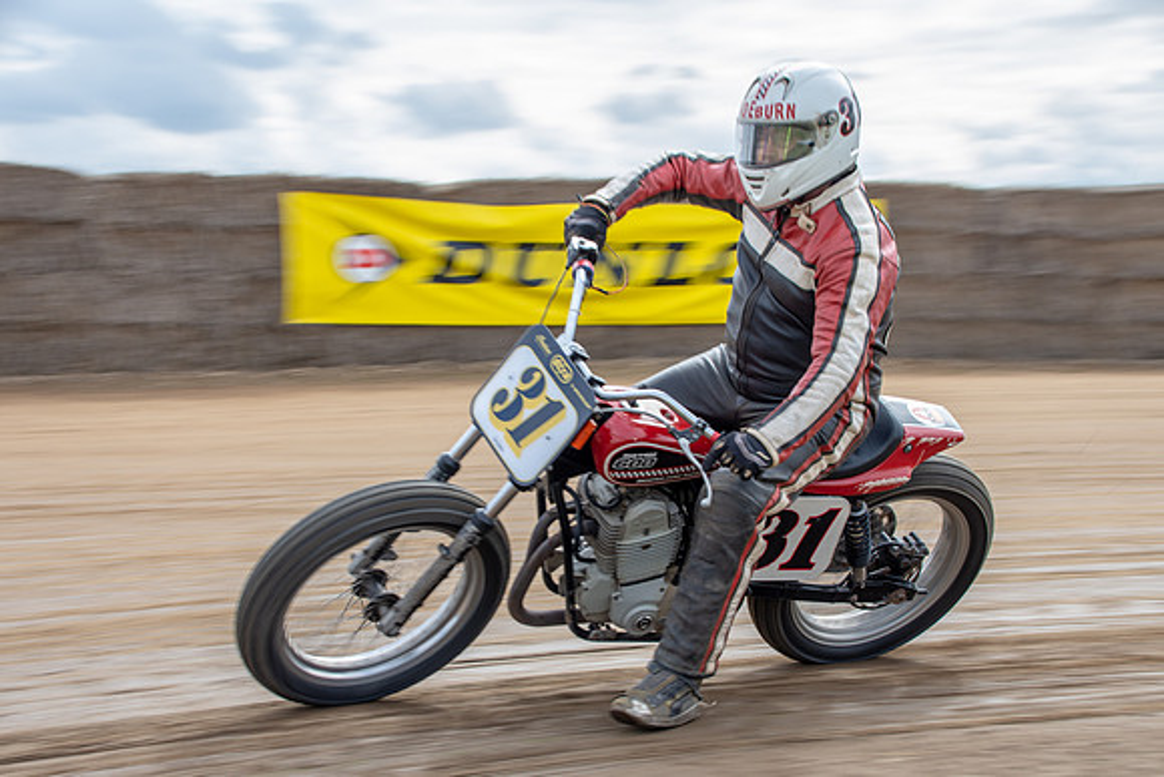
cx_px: 582
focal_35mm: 75
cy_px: 388
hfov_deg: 26.8
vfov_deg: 18.1
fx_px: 2439
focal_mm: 48
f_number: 8
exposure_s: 1/125
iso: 125
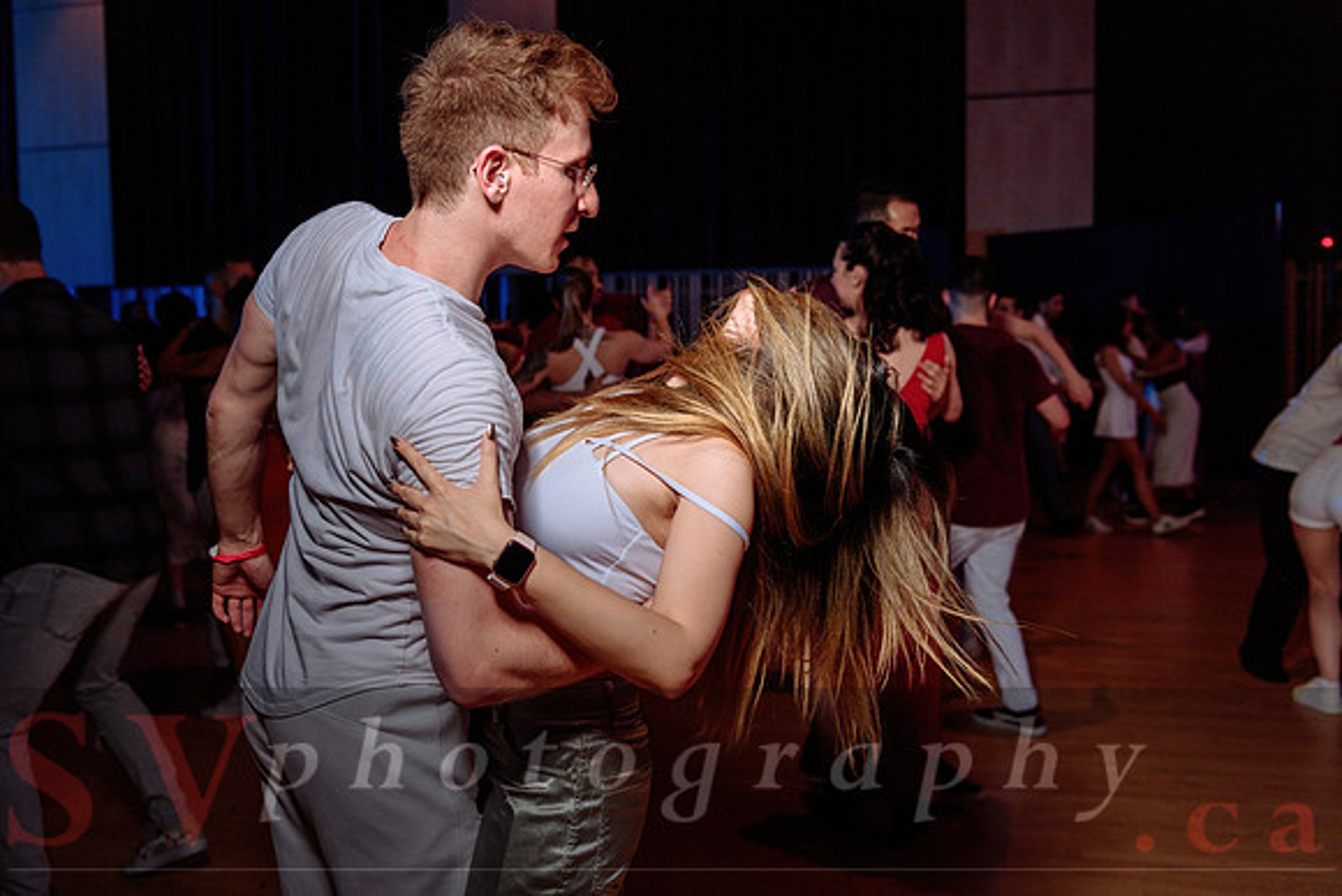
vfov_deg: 39.0
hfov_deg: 55.8
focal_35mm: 34
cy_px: 421
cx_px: 630
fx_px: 1265
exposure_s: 1/40
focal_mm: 32
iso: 1000
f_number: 3.5
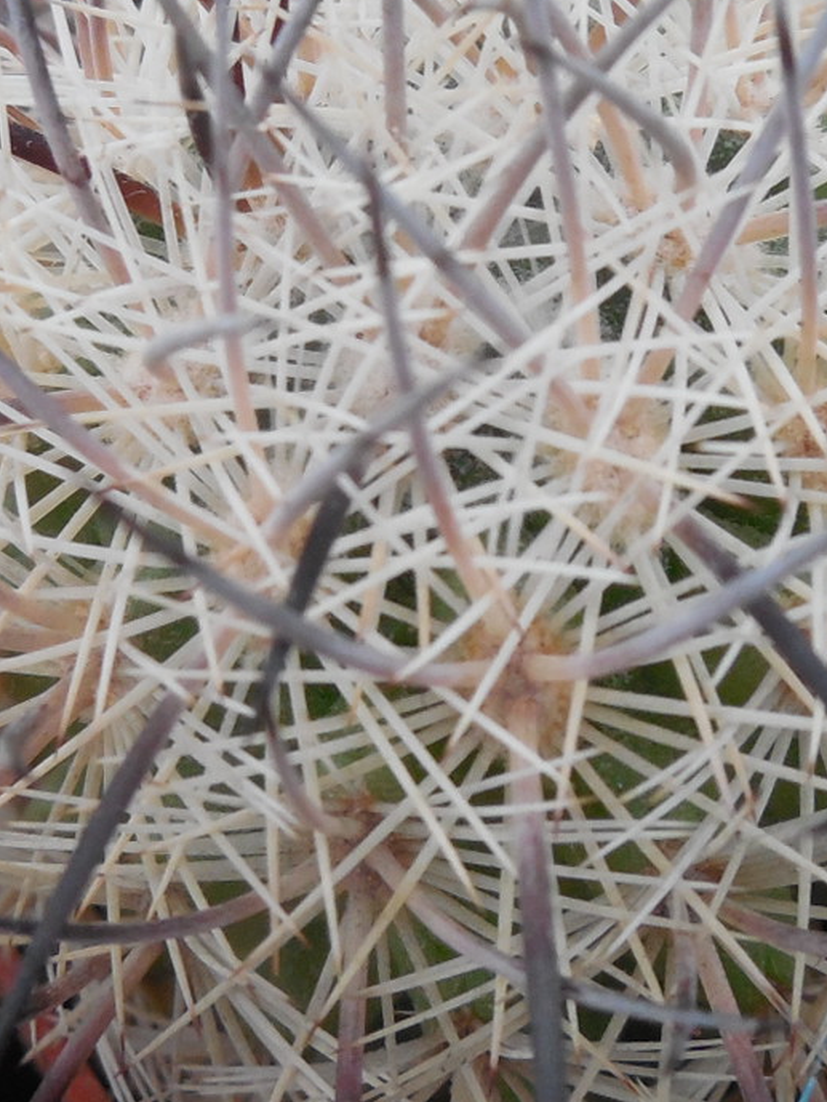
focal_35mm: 72
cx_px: 331
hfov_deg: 20.4
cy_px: 321
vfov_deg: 26.8
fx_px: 2293
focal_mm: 5.6
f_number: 3.6
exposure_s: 1/30
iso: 400
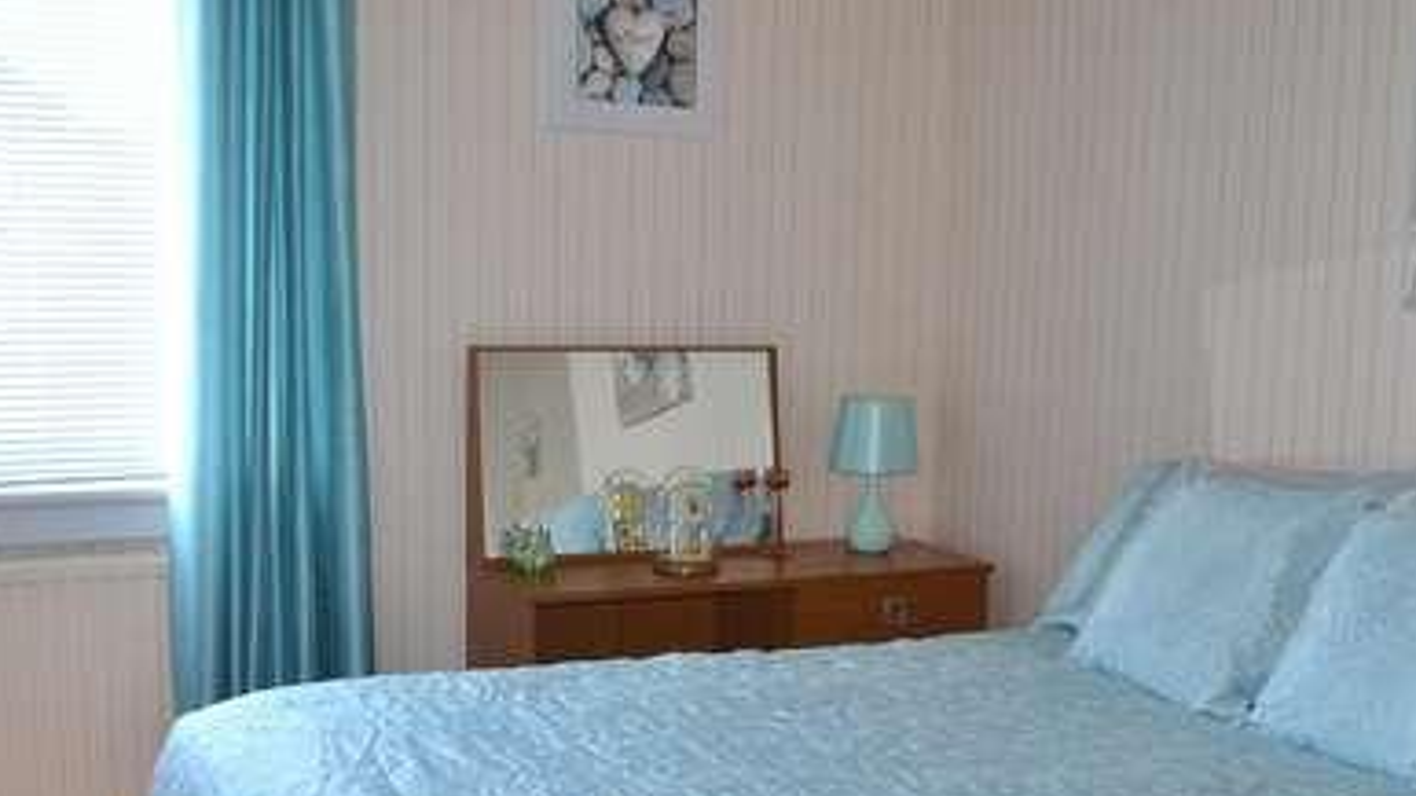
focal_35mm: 44
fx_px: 1652
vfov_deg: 26.8
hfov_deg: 46.4
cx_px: 726
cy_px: 583
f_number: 3.5
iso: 640
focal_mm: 18
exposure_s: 1/60
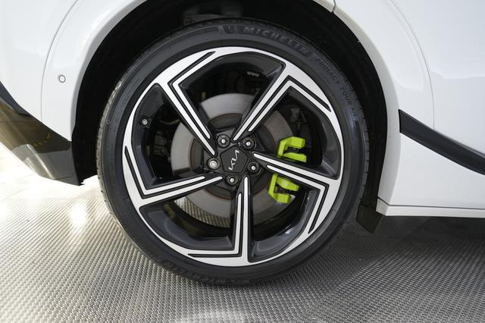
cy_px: 162
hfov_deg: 73.8
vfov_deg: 53.1
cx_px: 242
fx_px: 323
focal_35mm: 24
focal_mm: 24
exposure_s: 1/30
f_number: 2.8
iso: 320
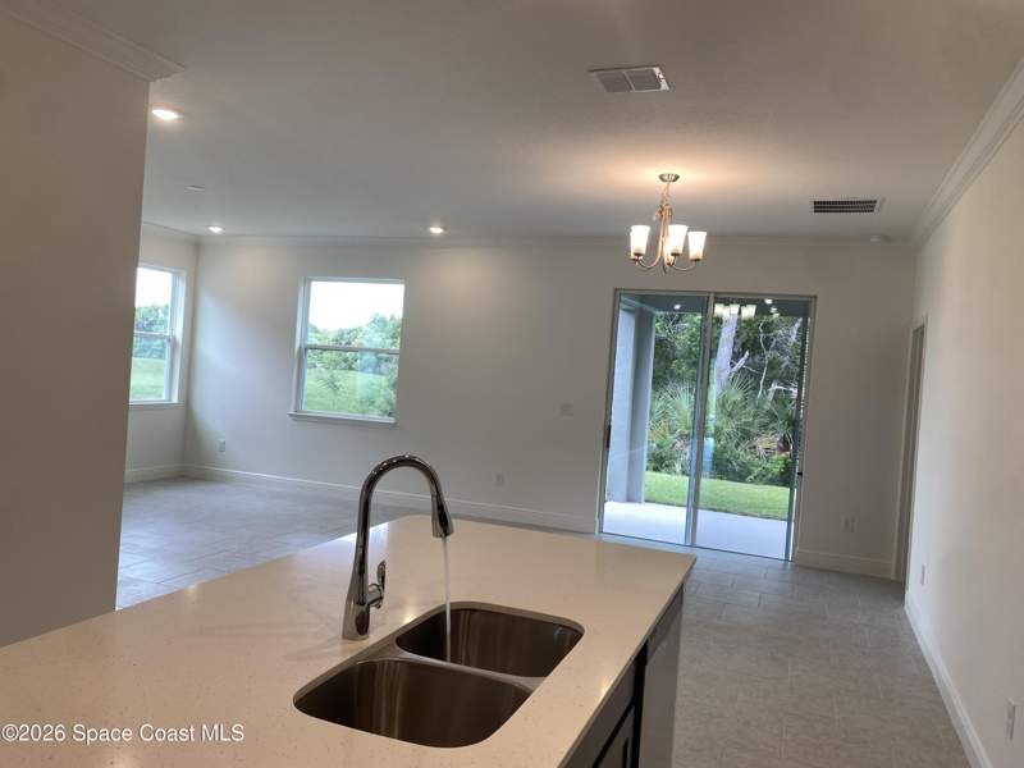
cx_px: 512
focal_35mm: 26
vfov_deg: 53.1
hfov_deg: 67.3
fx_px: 769
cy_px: 384
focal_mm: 4.25
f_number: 1.8
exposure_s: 1/120
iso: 40
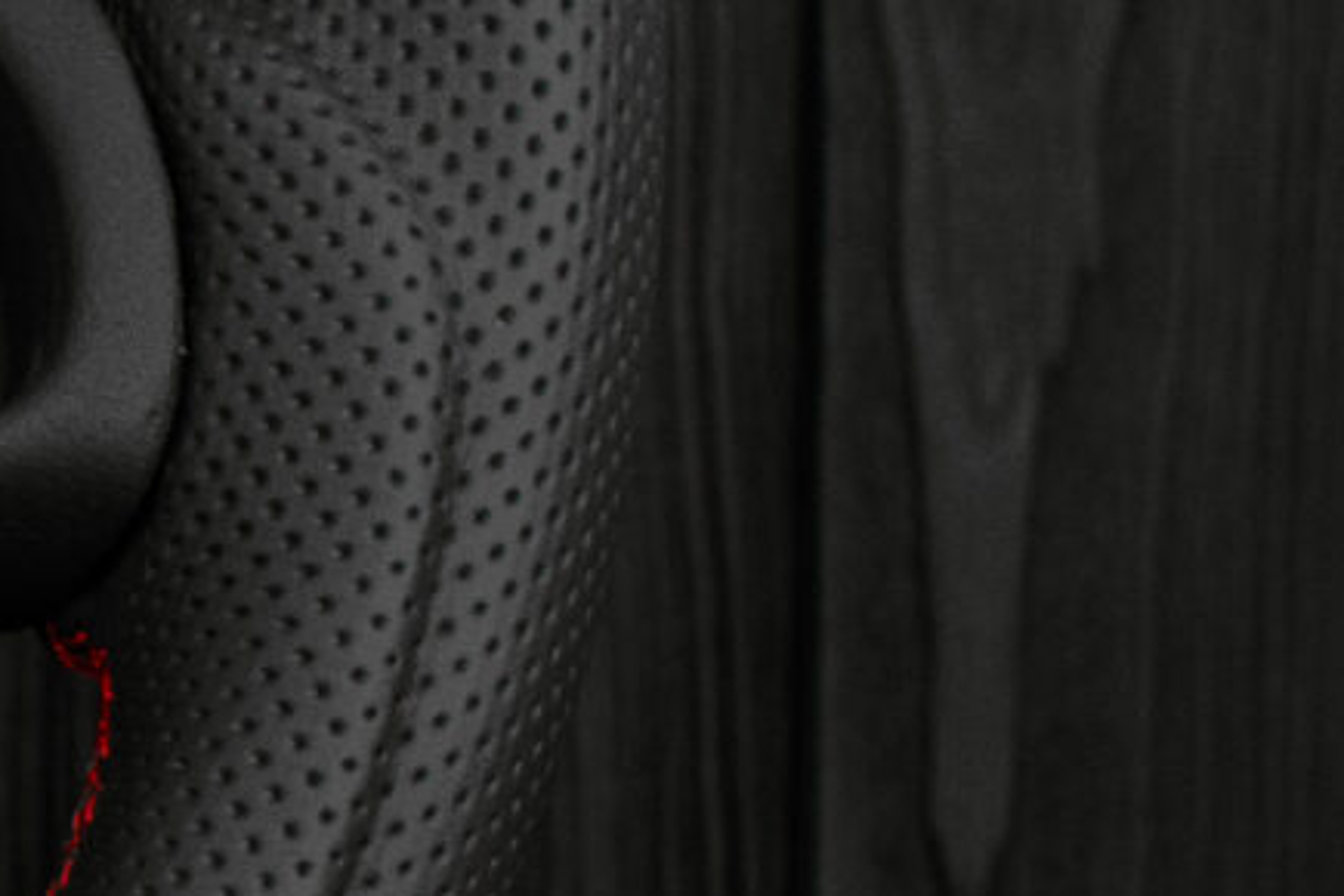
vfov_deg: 4.4
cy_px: -8
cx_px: -1832
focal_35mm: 309
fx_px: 11533
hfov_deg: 6.4
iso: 500
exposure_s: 1/125
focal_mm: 35
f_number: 6.3
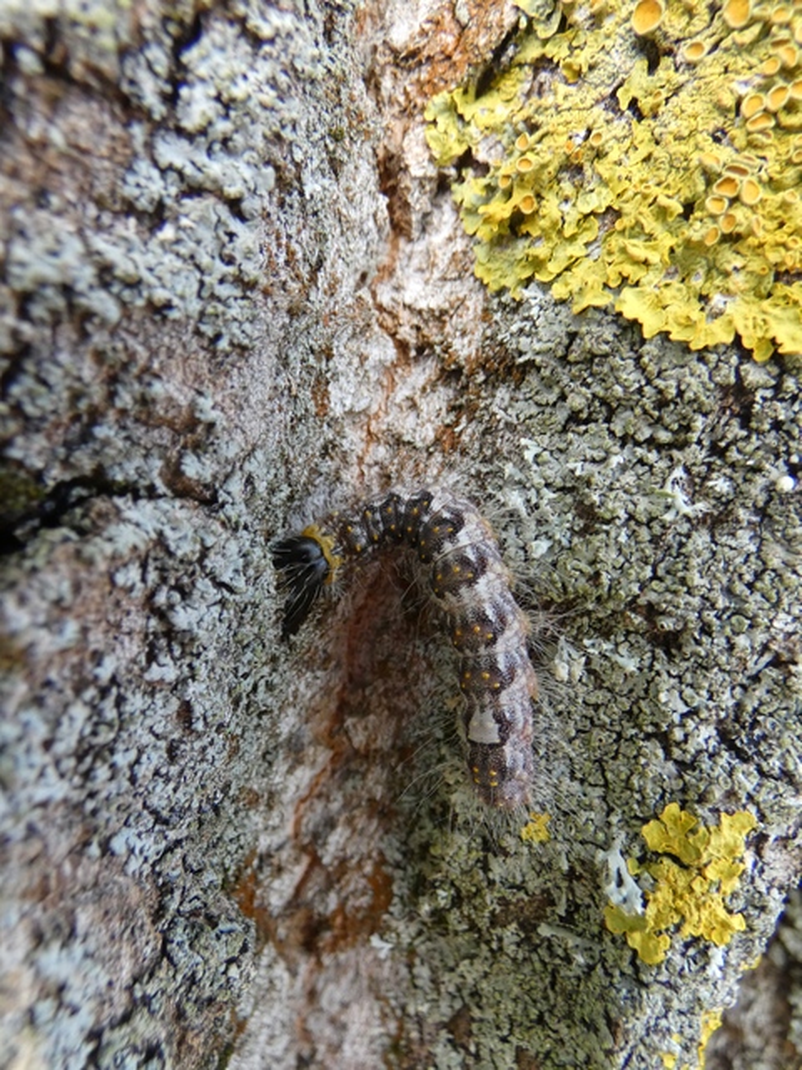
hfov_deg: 66.0
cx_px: 401
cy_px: 535
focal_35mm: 20
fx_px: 618
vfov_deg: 81.7
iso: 250
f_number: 2.8
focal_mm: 3.6
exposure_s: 1/60
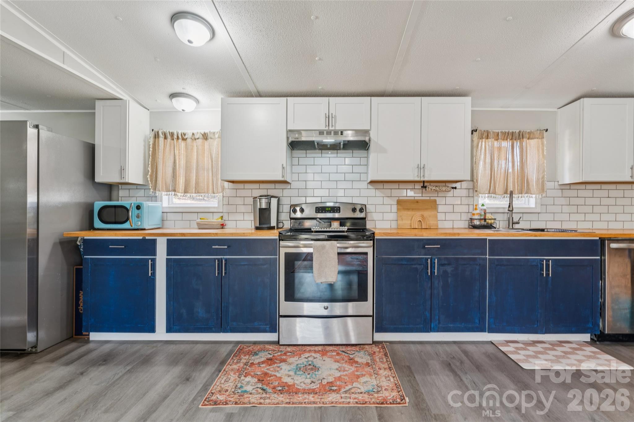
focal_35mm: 16
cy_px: 211
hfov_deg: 95.3
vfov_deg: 72.4
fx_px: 289
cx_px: 317
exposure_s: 4
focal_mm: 16.4
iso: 100
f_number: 13
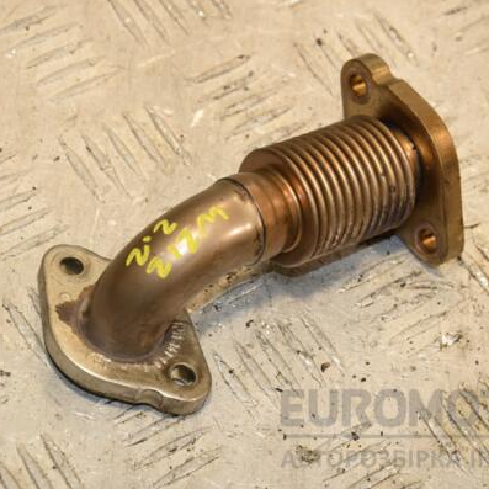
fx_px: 2312
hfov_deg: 12.1
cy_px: 244
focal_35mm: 145
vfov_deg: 12.1
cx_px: 257
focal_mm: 75
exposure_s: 1/200
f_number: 8
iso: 800
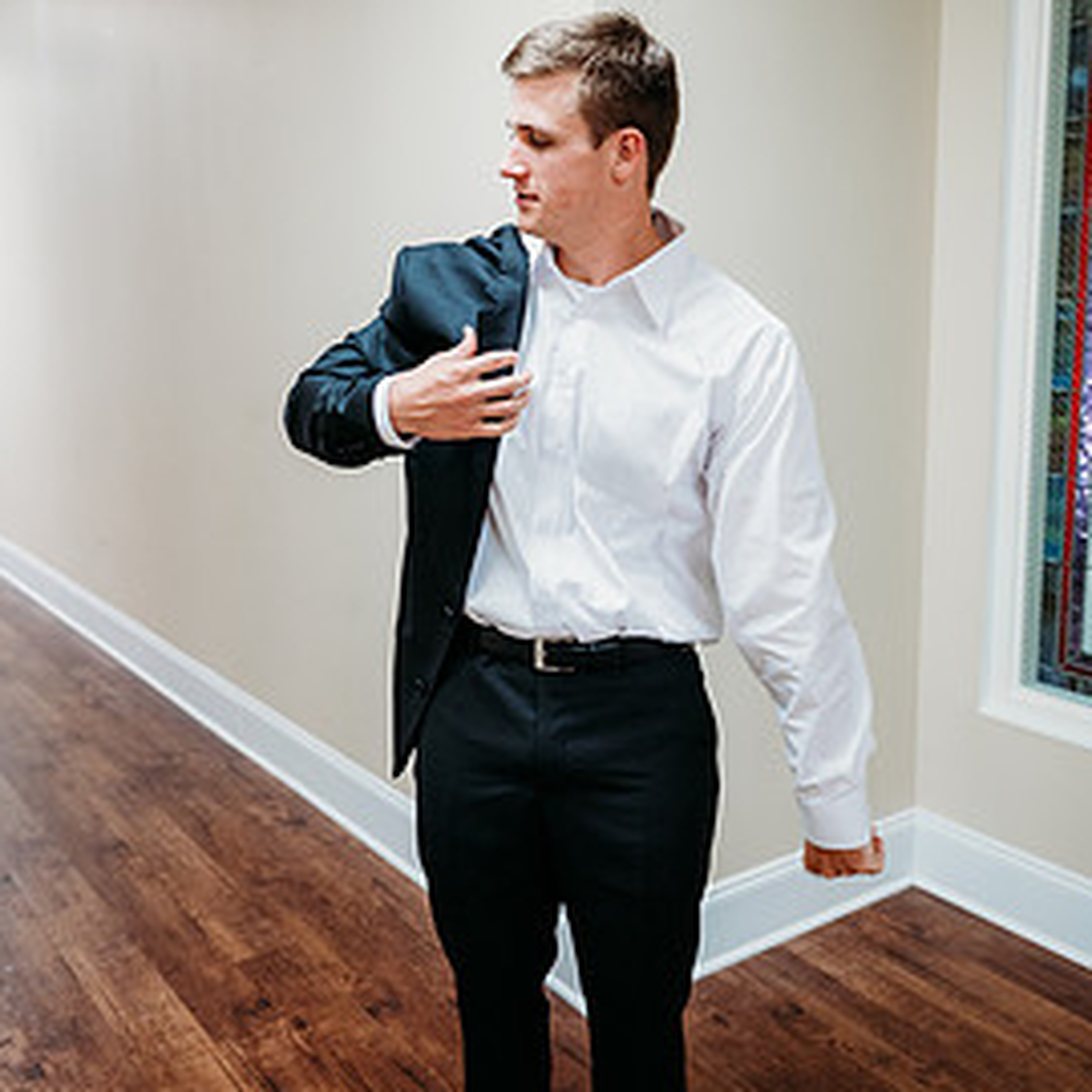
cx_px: 526
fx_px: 1213
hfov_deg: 48.4
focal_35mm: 34
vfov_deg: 48.4
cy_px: 485
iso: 640
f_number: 2.5
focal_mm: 24
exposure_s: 1/160
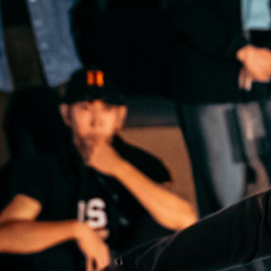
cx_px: 741
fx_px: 3197
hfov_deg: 4.7
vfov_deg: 4.8
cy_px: 489
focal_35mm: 361
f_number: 2.8
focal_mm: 42
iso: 3200
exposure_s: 1/800
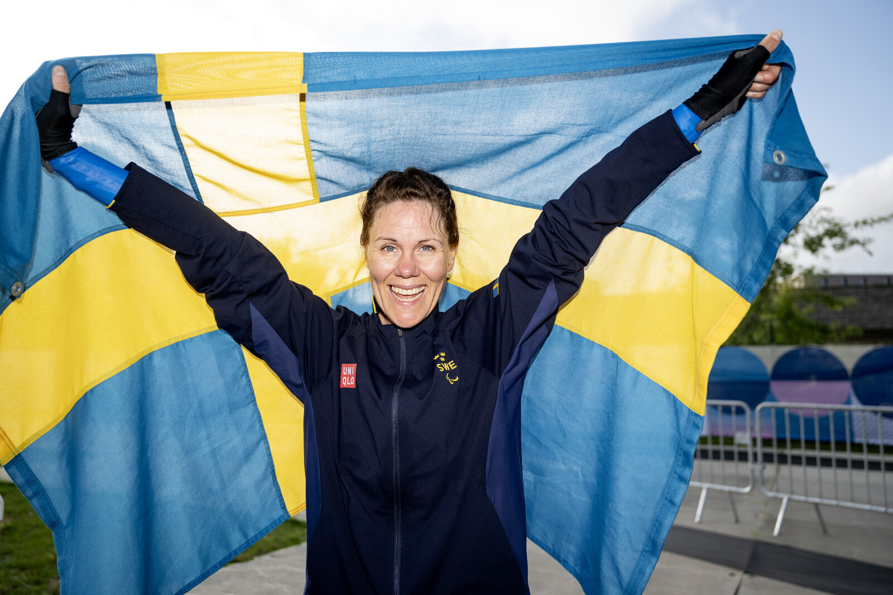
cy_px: 298
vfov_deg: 45.0
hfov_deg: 63.7
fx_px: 719
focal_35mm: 29
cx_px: 446
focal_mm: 29
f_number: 2.8
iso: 100
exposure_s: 1/640
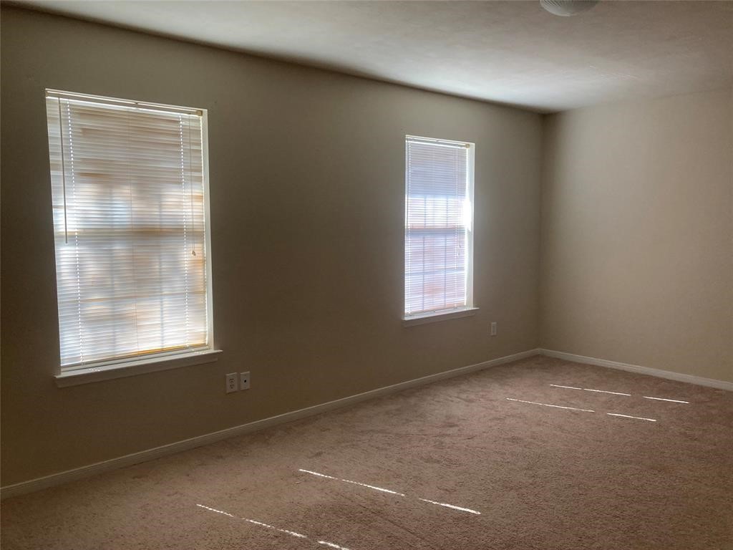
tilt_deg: -1.7
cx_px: 366
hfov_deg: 63.4
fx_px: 593
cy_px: 275
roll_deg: -0.2
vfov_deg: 49.7
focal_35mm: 28
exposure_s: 1/82
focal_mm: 3.99
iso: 80
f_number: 1.8
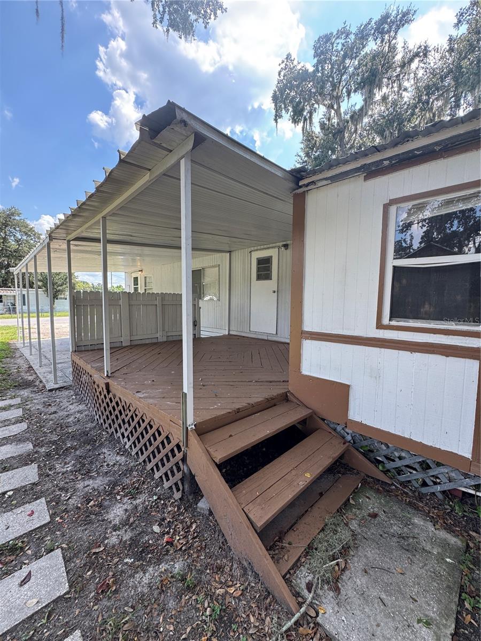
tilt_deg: -4.4
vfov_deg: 102.1
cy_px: 320
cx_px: 240
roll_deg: -0.6
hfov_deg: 85.7
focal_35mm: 14
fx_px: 259
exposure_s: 1/199
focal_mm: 2.22
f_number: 2.2
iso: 40
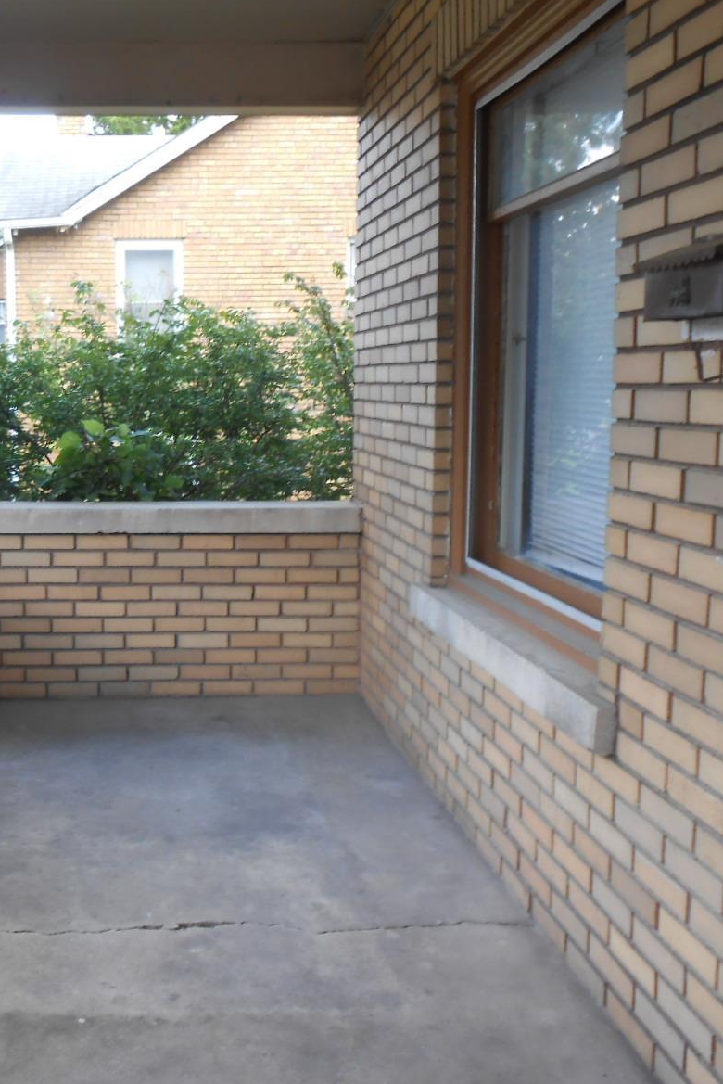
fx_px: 1114
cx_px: 132
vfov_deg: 51.9
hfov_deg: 34.7
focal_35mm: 37
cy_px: 543
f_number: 3.5
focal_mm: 4.6
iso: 80
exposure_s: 1/40
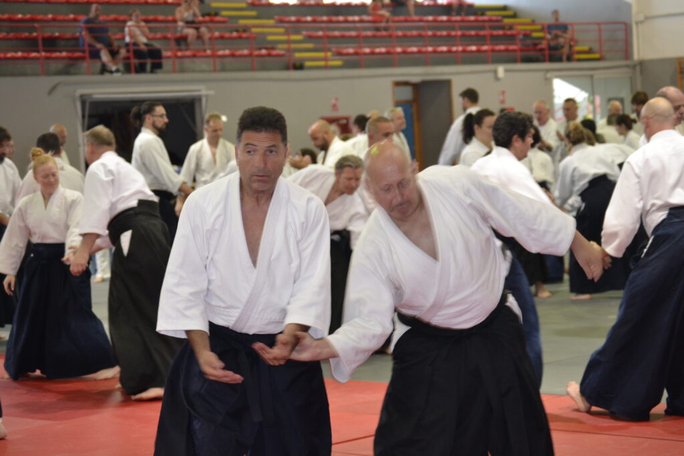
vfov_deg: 13.8
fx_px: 1881
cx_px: 342
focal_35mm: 99
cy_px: 228
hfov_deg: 20.6
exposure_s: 1/60
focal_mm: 66
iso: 1000
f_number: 4.2
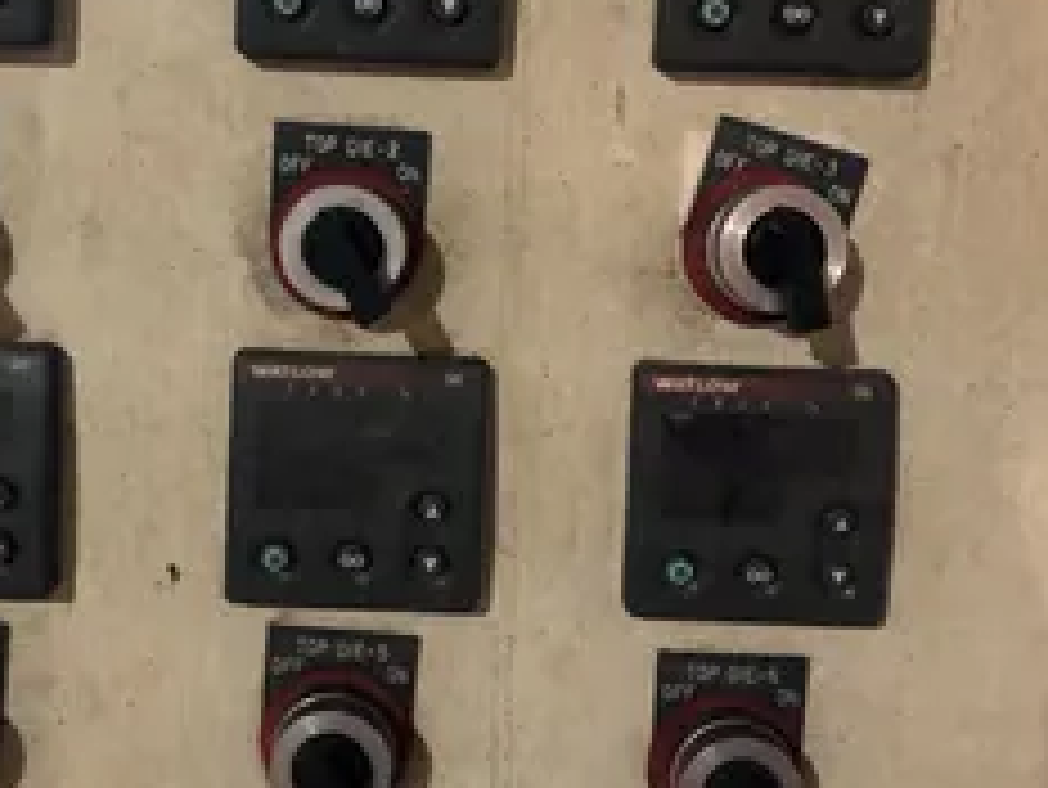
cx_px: 409
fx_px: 1454
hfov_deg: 39.4
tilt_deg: -6.8
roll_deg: -1.5
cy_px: 320
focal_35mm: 48
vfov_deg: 30.2
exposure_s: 1/4
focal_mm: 4
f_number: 1.8
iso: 125
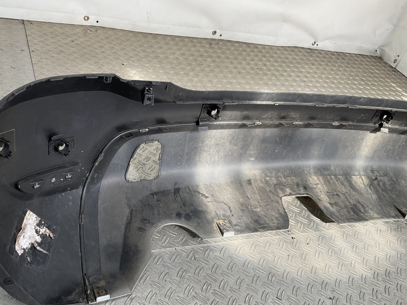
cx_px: 178
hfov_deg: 51.2
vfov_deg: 39.5
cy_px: 181
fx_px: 423
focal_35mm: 36
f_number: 1.8
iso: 16
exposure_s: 1/196
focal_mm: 3
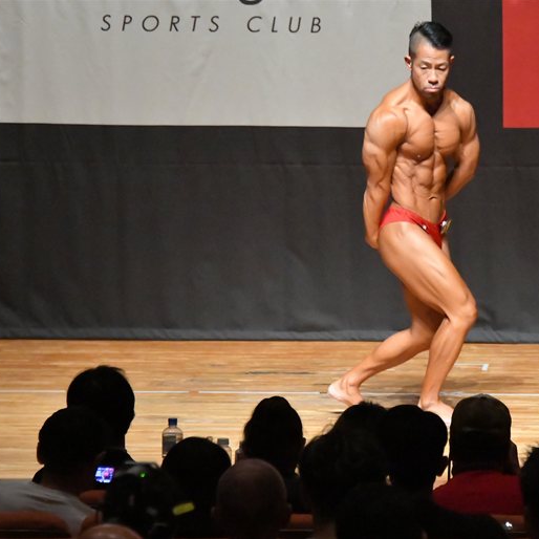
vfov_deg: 5.1
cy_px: 270
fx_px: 6095
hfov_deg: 5.1
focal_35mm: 346
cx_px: 391
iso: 16000
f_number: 5.6
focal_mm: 180
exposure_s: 1/400
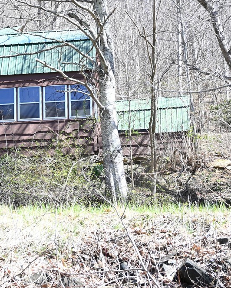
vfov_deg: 20.8
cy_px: 132
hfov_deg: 16.5
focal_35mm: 92
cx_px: 33
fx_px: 786
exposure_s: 1/250
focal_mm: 40
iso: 320
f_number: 5.6
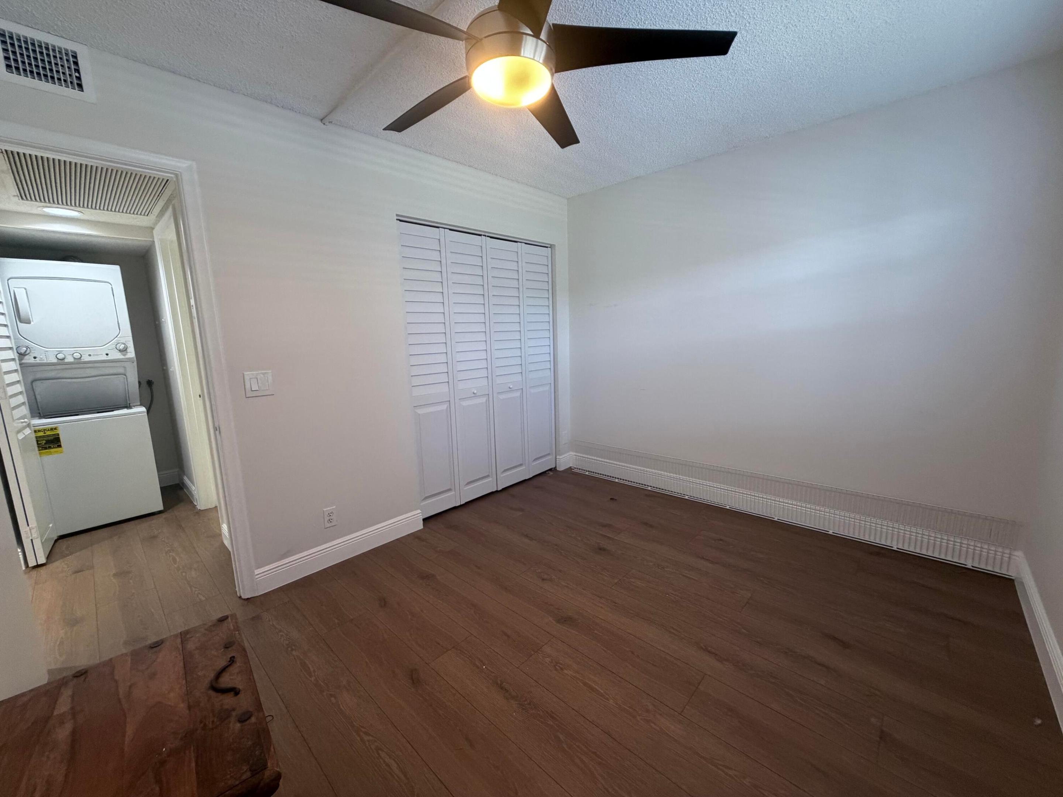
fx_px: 430
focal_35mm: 14
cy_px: 398
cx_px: 532
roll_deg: +2.0
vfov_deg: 85.7
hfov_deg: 102.1
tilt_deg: -9.0
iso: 250
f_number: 2.2
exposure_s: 1/60
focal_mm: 2.22
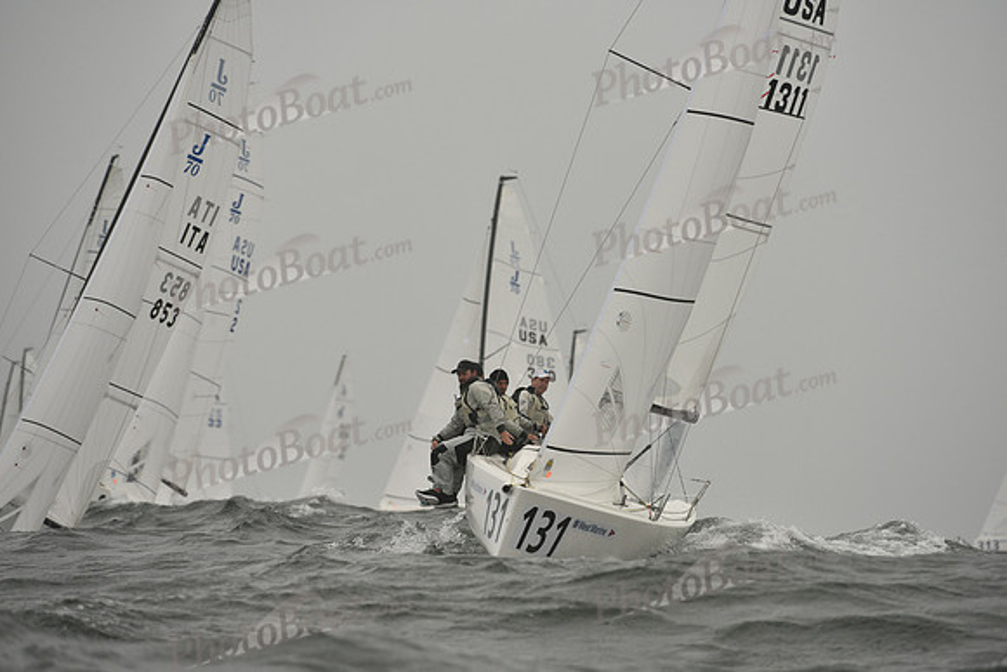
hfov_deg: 5.7
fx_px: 10072
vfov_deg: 3.8
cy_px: 336
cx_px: 504
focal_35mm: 360
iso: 400
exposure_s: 1/1000
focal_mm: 360
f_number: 5.6
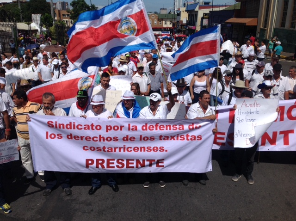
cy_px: 110
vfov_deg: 40.6
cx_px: 148
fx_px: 299
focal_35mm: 35
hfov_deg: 52.7
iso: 50
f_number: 2.4
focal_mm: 4.28
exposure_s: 1/4329
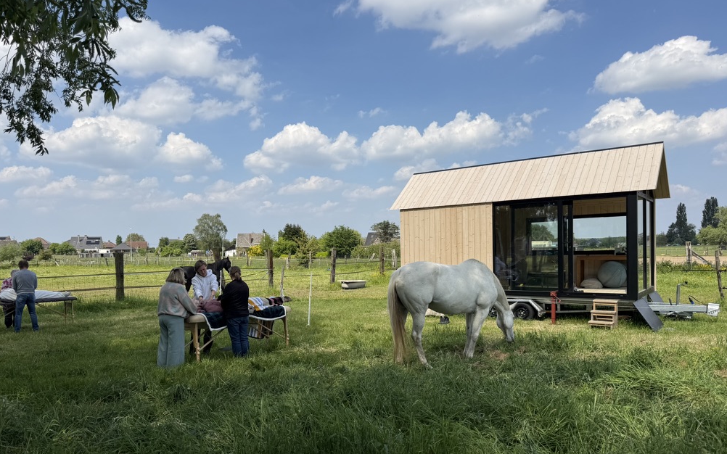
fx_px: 515
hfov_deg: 70.4
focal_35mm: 26
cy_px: 265
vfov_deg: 47.4
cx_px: 363
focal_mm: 6.76
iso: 80
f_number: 1.78
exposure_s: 1/5714
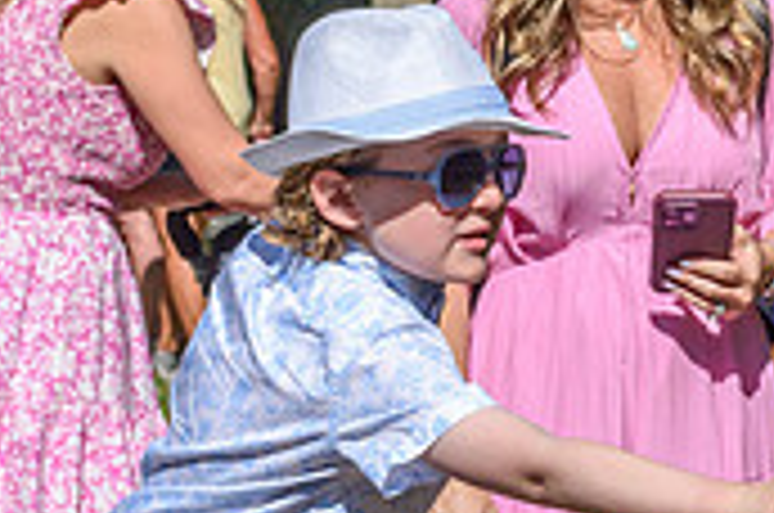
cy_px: 551
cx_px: 1094
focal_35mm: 355
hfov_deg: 5.8
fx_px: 7618
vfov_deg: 3.9
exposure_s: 1/1000
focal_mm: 70
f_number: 8
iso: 200
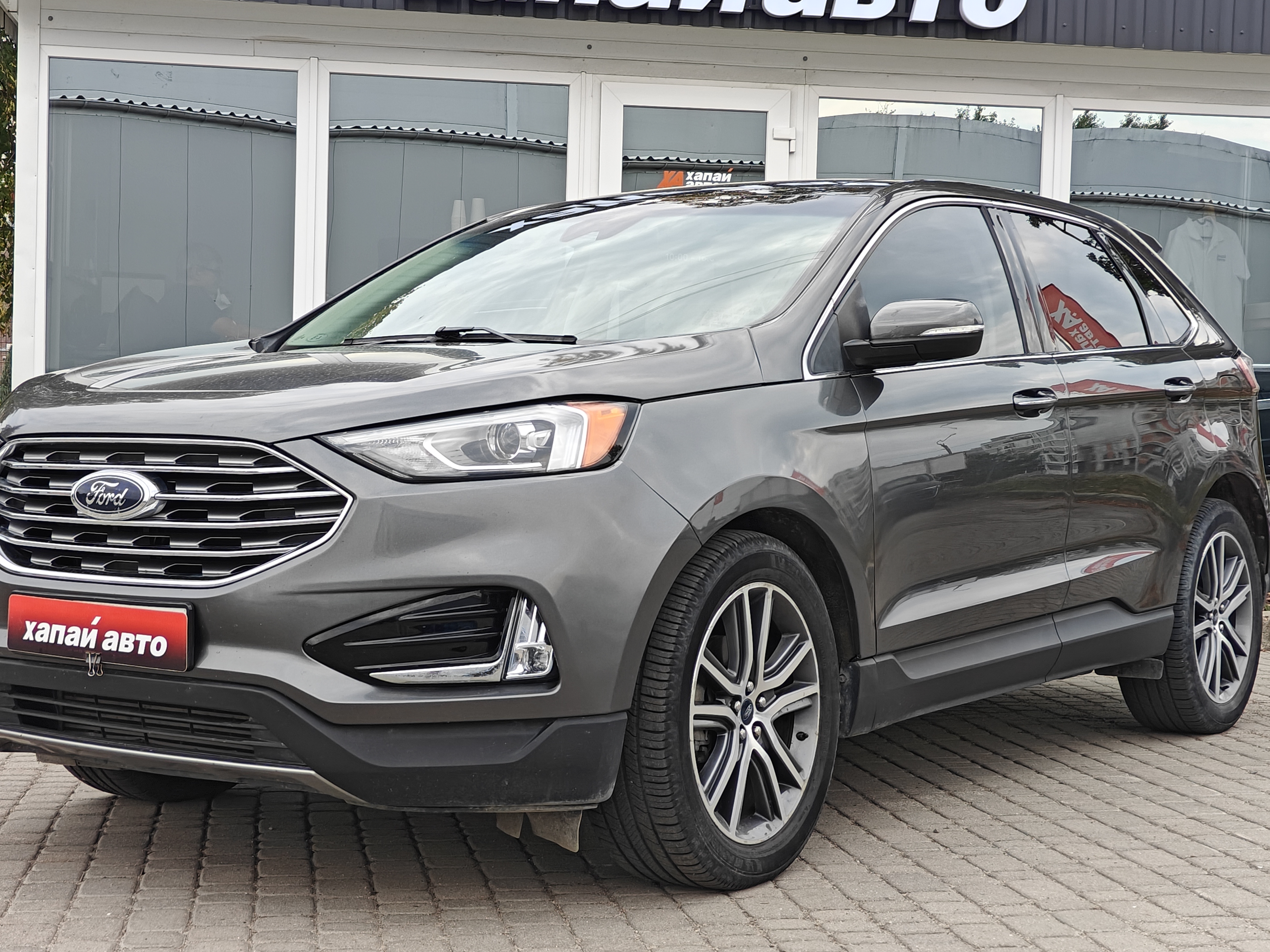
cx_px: 608
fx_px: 1908
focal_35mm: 52
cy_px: 490
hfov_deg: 36.8
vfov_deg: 28.0
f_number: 2
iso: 50
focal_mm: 7.08
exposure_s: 1/352
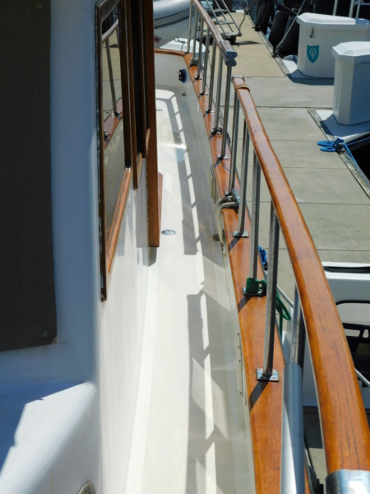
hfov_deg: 22.3
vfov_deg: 29.4
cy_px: 247
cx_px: 185
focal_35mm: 66
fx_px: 941
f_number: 8.4
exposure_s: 1/500
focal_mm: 11.7
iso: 125
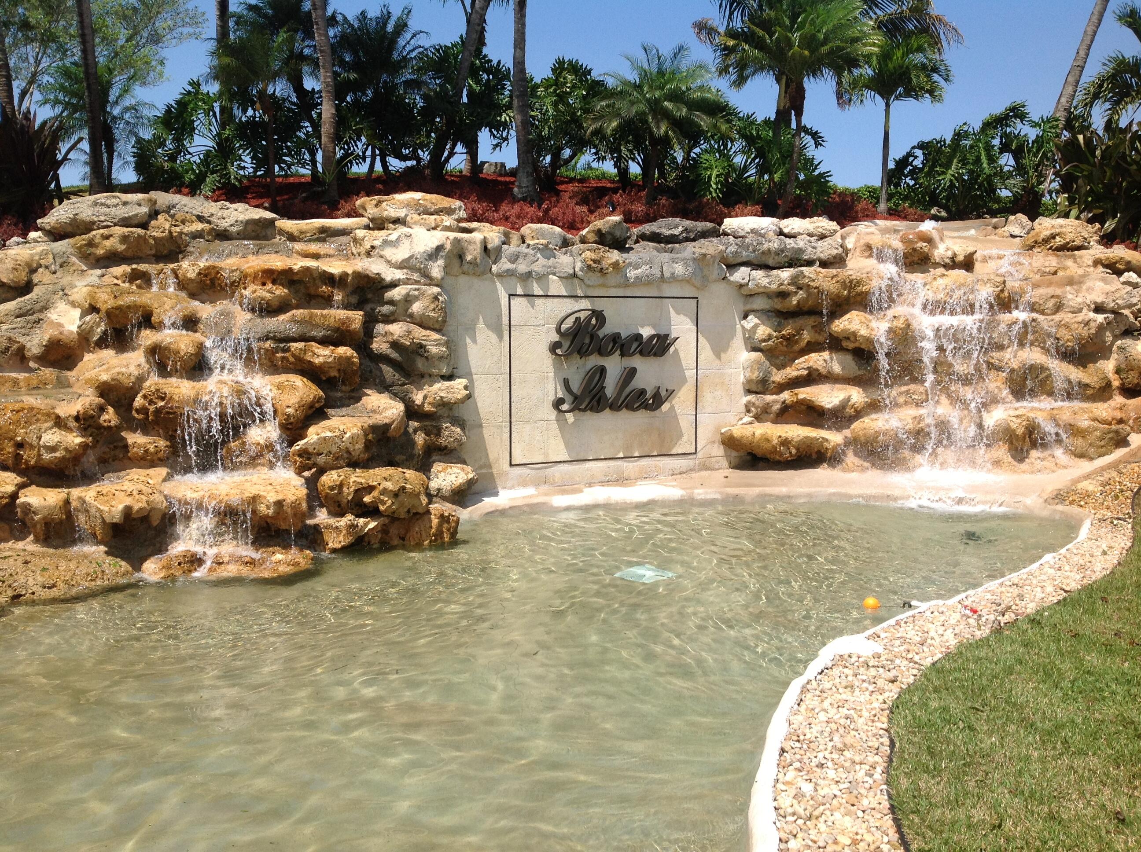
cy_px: 426
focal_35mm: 35
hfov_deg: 52.7
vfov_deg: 40.6
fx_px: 1152
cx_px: 570
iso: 50
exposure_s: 1/2160
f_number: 2.4
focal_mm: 4.28
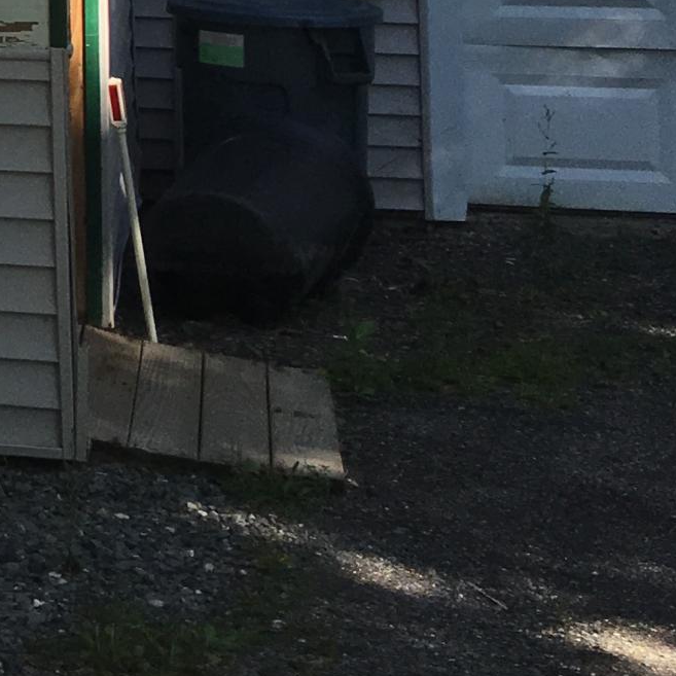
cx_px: -798
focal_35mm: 117
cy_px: -311
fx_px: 2585
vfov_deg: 14.0
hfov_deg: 12.5
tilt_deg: +1.7
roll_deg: -0.1
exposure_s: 1/785
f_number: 2.2
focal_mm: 4.15
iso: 25
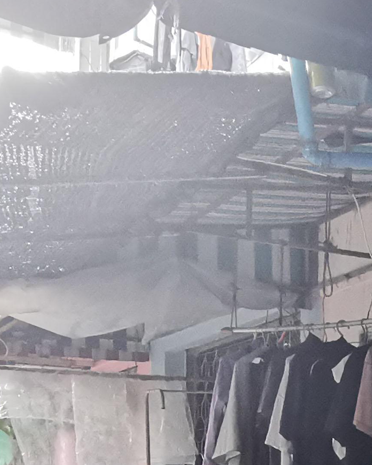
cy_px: 525
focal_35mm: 74
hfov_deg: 15.3
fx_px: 1019
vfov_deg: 23.9
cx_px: 802
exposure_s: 1/60
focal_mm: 2.35
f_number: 2.2
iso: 400
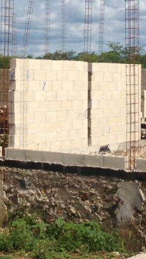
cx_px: 24
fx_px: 812
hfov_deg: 10.2
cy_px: 69
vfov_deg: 18.1
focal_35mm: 118
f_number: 2.4
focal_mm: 4.28
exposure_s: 1/2762
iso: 50
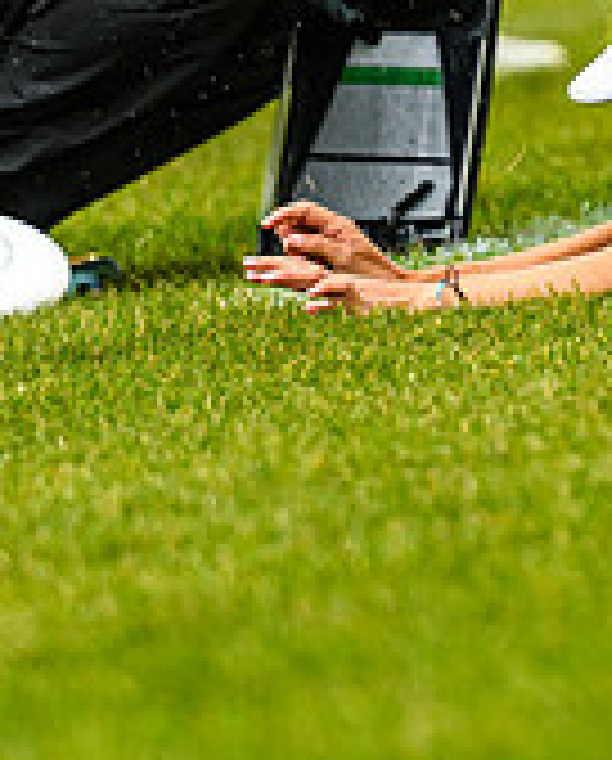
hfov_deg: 1.6
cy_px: 7
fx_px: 21748
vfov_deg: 2.0
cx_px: 999
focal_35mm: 964
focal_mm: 200
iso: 200
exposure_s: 1/1250
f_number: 3.2
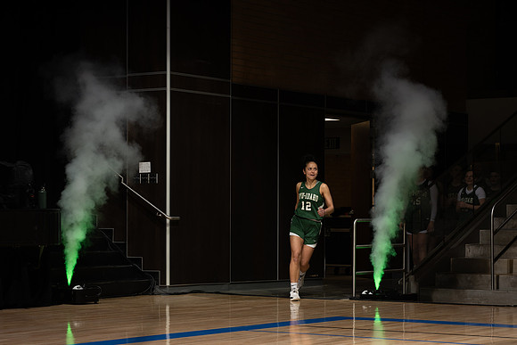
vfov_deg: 14.3
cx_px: 292
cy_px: 207
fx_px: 1372
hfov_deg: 21.3
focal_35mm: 95
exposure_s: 1/125
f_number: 5
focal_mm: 70
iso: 100
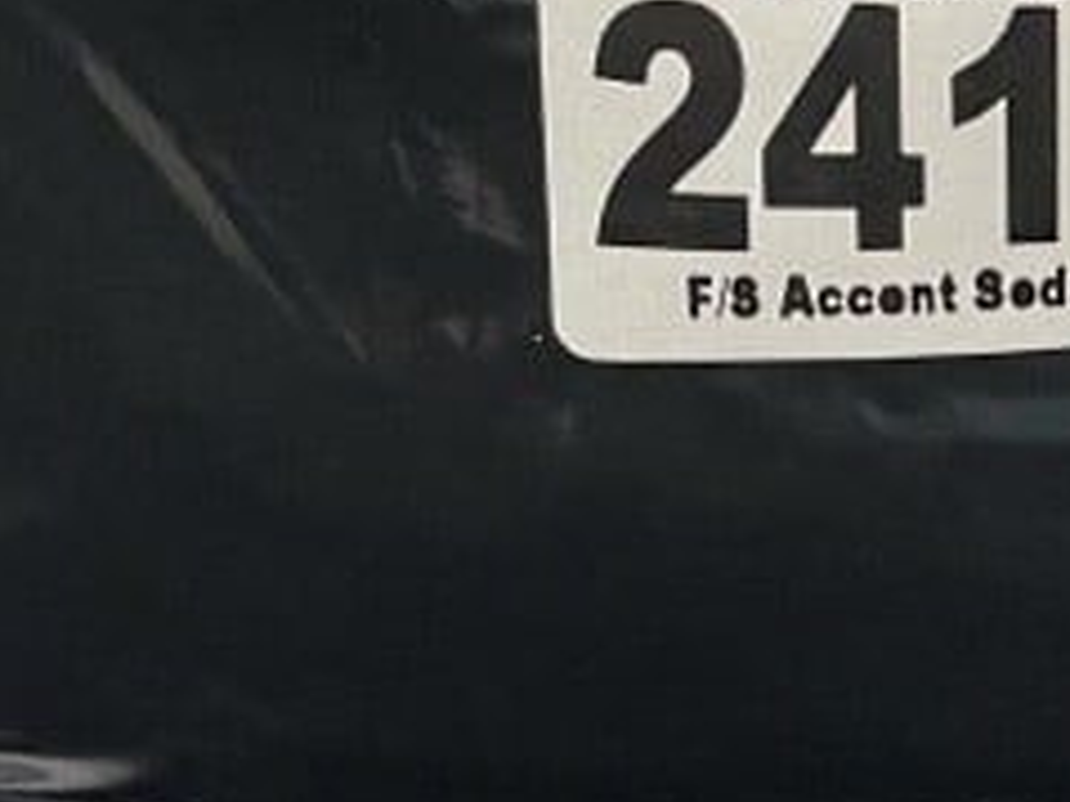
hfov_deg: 9.4
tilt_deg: -24.0
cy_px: -282
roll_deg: -0.4
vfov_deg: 7.0
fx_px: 6457
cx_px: 1061
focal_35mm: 209
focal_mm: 6
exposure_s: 1/60
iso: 250
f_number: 2
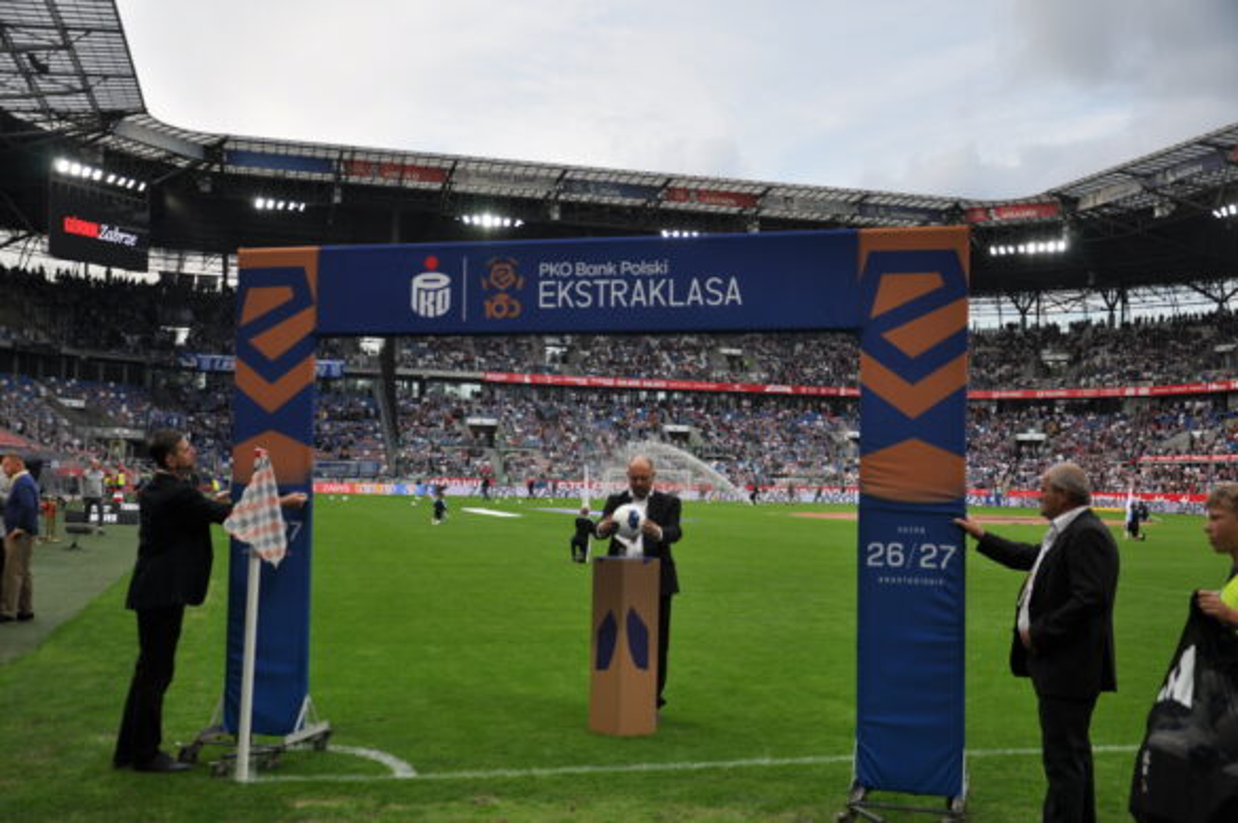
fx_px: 1340
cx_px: 619
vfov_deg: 34.2
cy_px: 412
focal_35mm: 39
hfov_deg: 49.6
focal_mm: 26
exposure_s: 1/500
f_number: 4
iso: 250
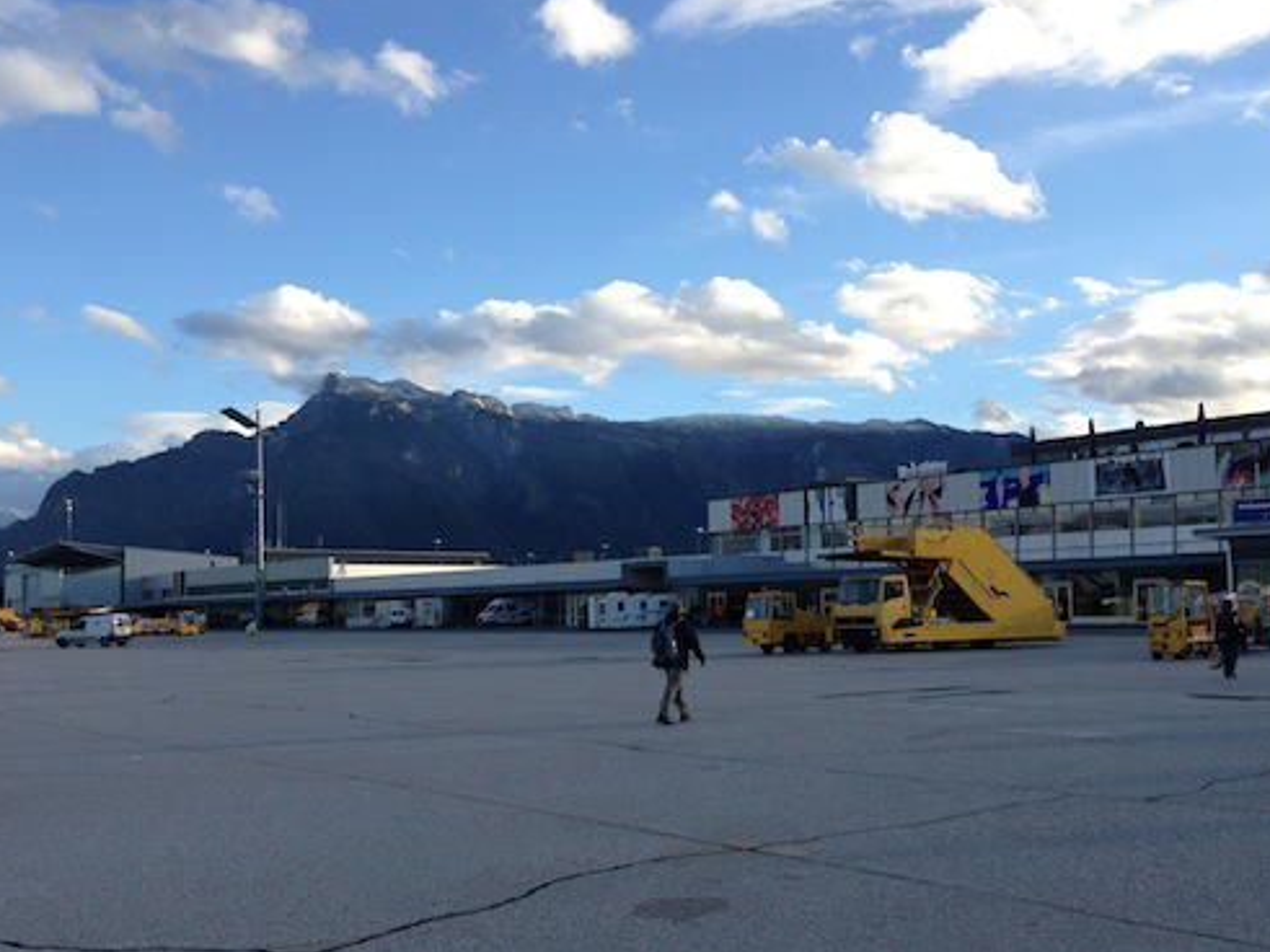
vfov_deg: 36.7
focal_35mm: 39
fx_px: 1430
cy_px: 550
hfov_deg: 47.8
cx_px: 685
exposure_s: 1/742
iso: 50
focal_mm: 4.13
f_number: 2.4
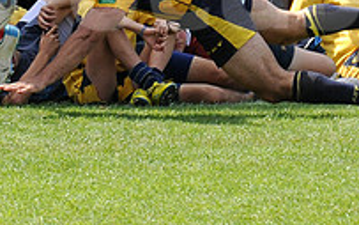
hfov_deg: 3.1
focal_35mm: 677
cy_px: -29
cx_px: -80
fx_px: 6630
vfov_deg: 1.9
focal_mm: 155
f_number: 4.8
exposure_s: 1/800
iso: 250
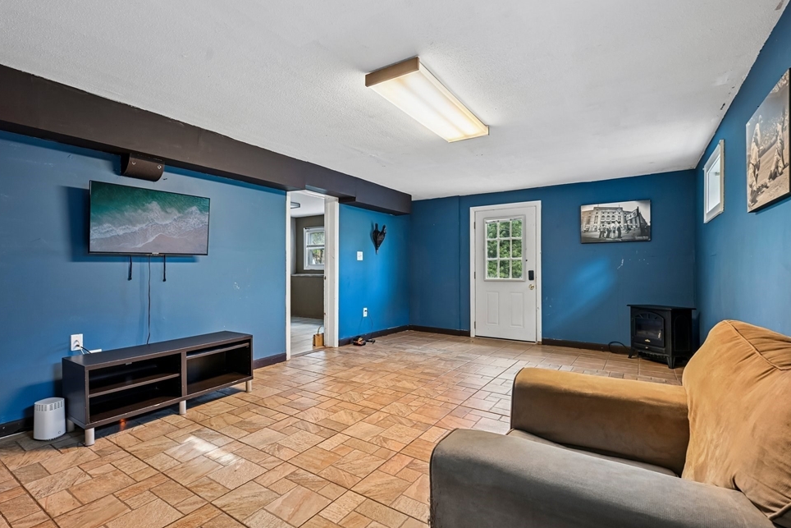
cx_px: 375
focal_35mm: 17
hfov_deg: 93.2
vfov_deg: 70.5
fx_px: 374
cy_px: 266
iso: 400
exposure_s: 1/8
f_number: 8
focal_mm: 16
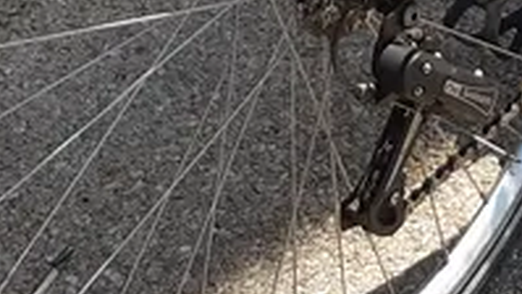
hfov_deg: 11.8
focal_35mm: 182
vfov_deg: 6.3
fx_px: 2519
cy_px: -444
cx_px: 331
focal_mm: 3.92
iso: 40
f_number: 1.7
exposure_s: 1/1103
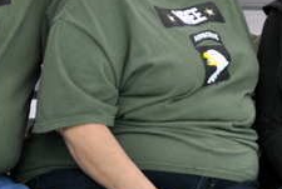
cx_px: 386
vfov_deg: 4.7
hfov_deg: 6.9
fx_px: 2298
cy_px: -39
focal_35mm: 293
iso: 200
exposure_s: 1/50
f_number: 4
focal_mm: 55
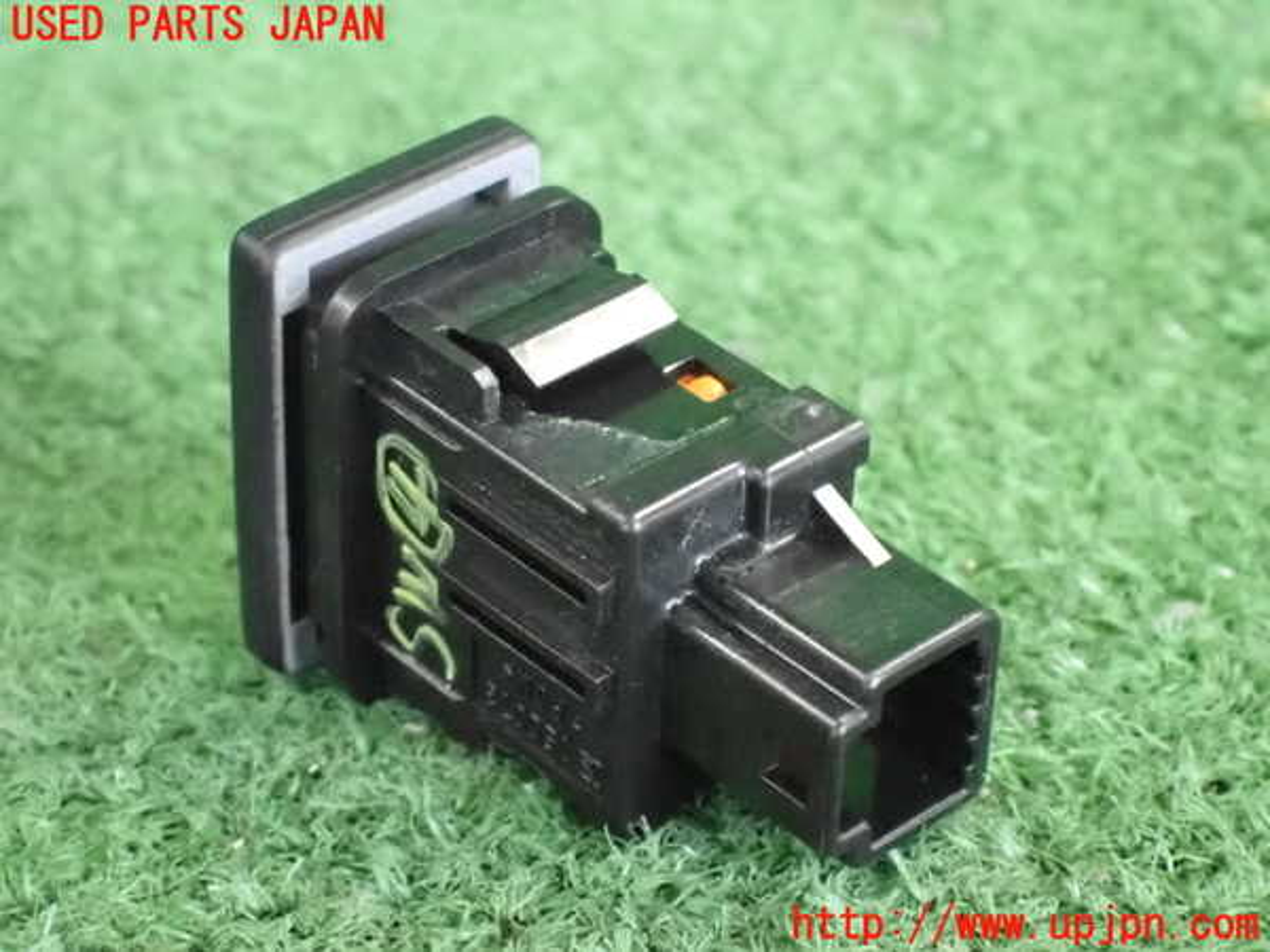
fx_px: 3669
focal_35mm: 100
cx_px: 635
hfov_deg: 19.6
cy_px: 476
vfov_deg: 14.8
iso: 6400
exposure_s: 1/80
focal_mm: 18
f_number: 4.9
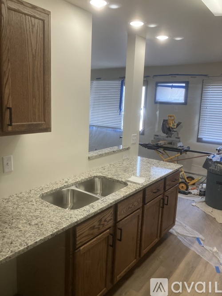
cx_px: 111
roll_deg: -1.4
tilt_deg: -8.5
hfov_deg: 49.7
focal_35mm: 28
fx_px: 240
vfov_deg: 63.5
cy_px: 148
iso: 80
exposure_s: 1/120
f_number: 1.8
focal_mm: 3.99
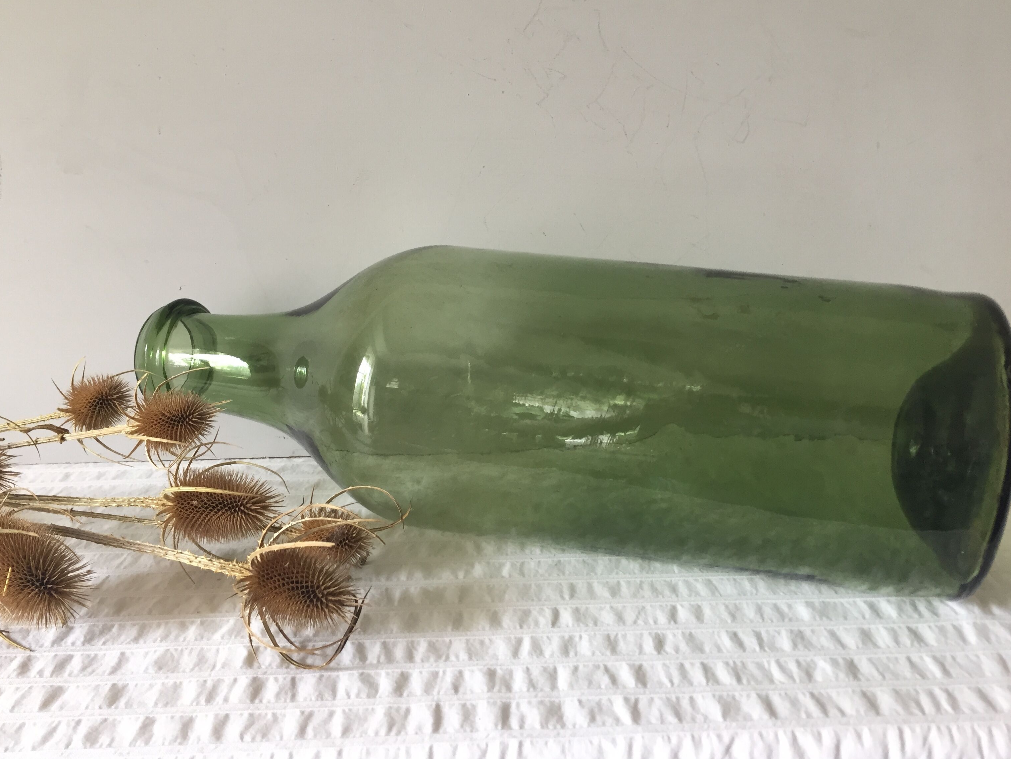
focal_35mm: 31
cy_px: 378
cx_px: 501
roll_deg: +1.4
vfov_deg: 45.4
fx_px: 905
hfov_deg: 58.3
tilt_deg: -18.5
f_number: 2.2
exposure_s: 1/33
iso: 40
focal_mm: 4.15
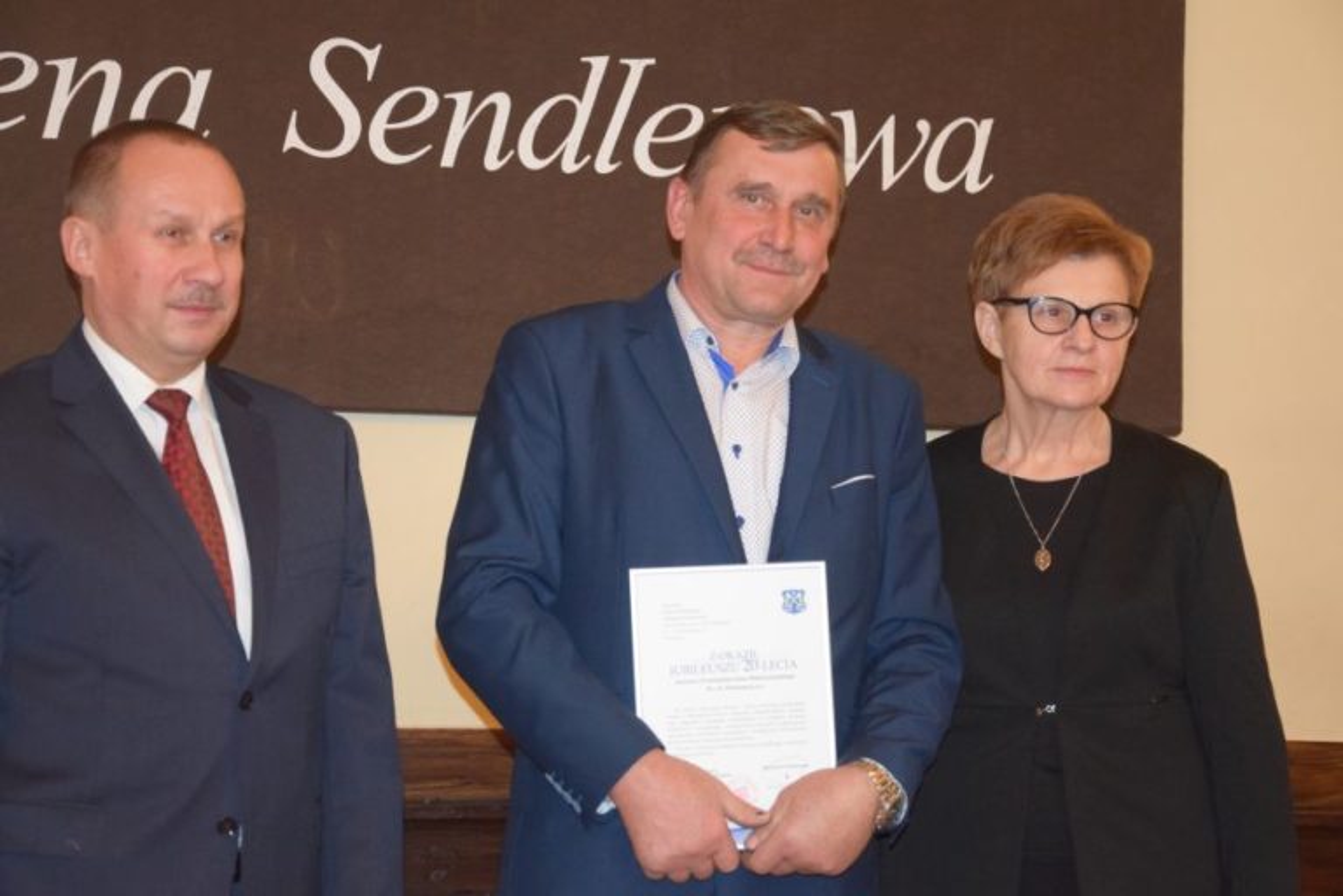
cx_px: 672
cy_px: 448
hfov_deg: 23.4
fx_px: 3245
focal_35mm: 87
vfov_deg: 15.7
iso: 3200
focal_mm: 58
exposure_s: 1/60
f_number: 5
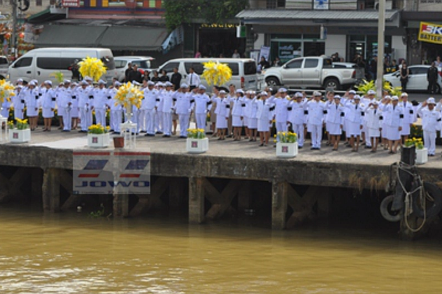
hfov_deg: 16.5
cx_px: 157
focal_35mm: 124
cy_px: 141
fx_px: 1518
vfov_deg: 11.1
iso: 200
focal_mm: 55
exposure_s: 1/320
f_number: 8
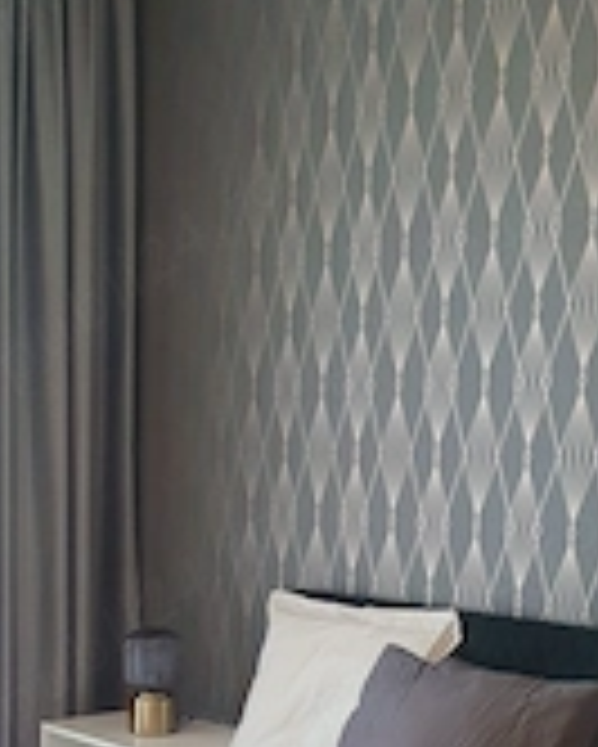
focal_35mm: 61
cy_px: 693
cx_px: 297
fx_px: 1348
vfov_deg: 29.5
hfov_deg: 25.0
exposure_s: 1/100
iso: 125
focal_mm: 4.32
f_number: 2.4
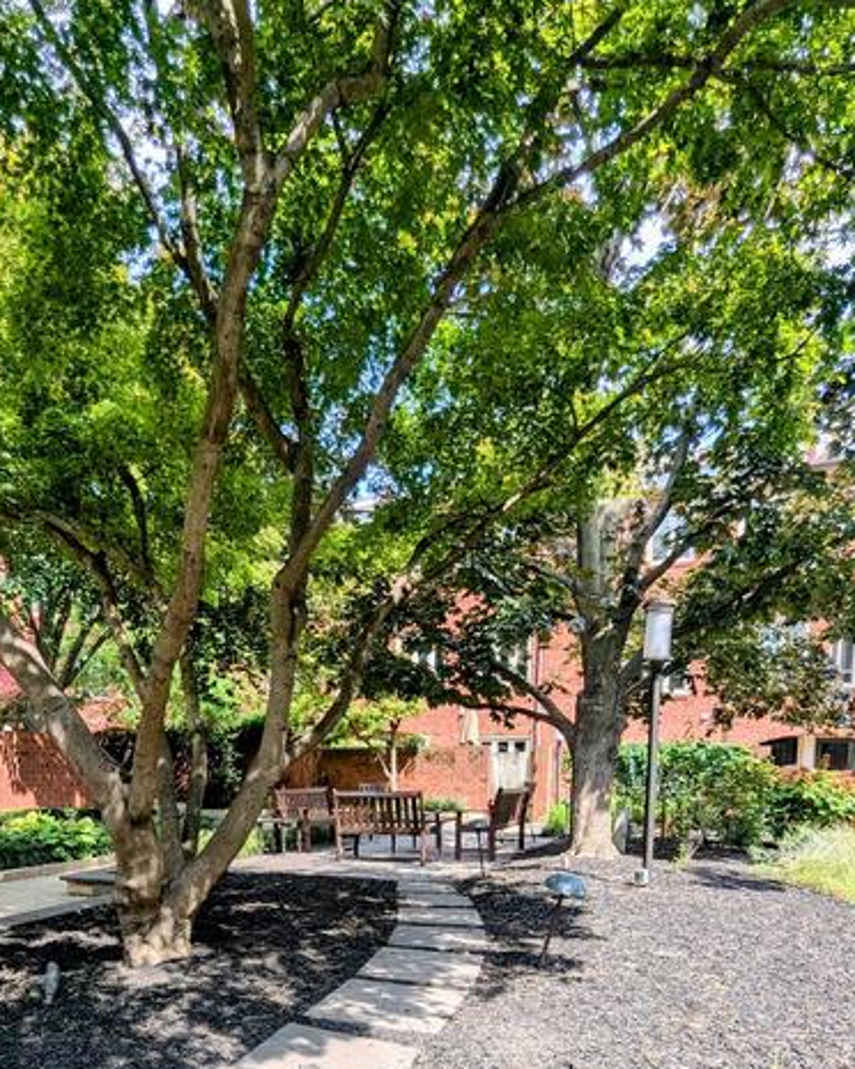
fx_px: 664
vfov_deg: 70.5
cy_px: 844
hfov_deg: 65.1
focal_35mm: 21
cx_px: 359
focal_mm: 1.95
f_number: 2.2
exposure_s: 1/525
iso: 44
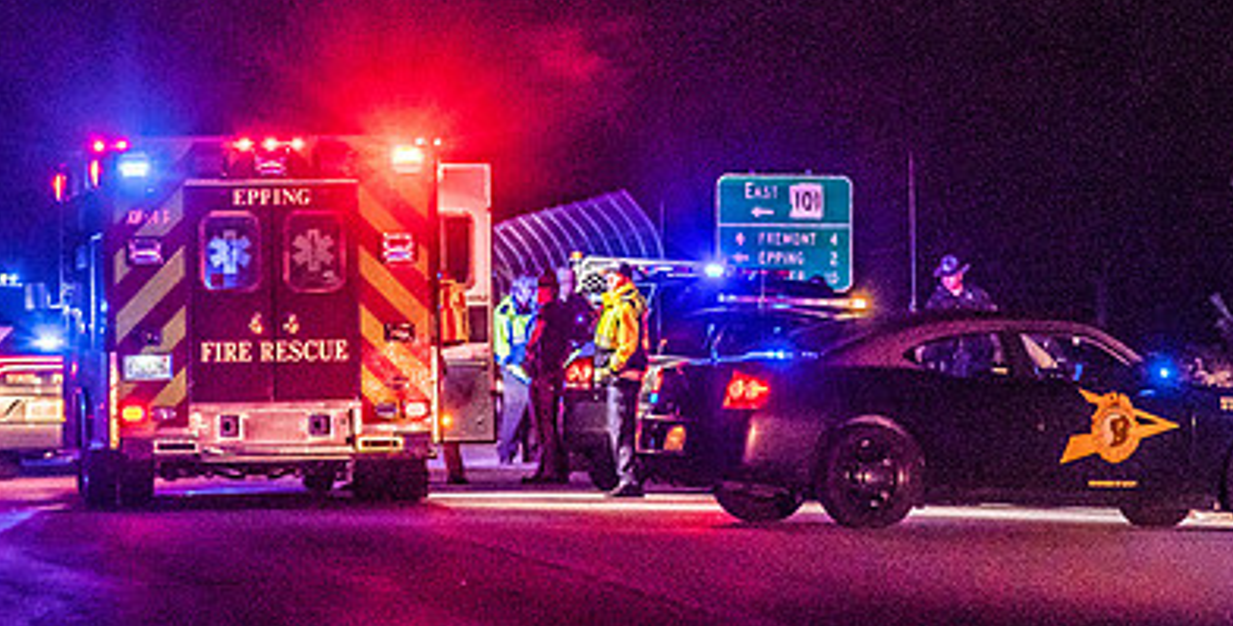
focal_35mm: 305
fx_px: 9747
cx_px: 526
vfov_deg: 3.7
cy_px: 251
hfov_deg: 7.2
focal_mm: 120
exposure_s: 1/250
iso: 2000
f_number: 4.8
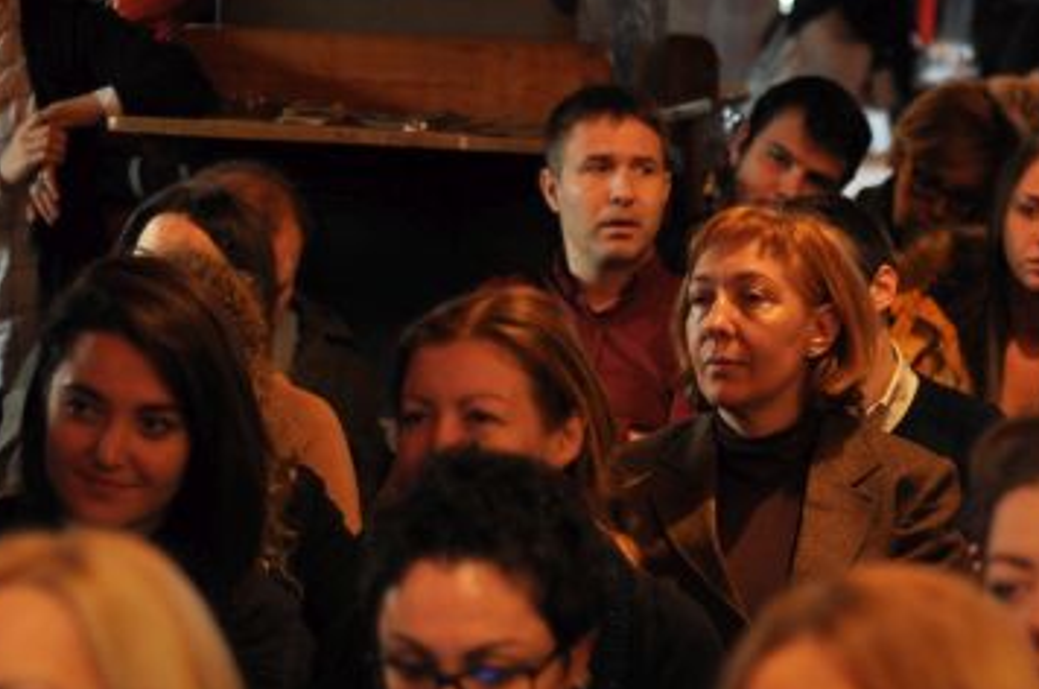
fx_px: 3889
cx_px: 750
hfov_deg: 15.2
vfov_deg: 10.1
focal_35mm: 135
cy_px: 431
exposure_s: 1/80
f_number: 1.8
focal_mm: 50
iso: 500
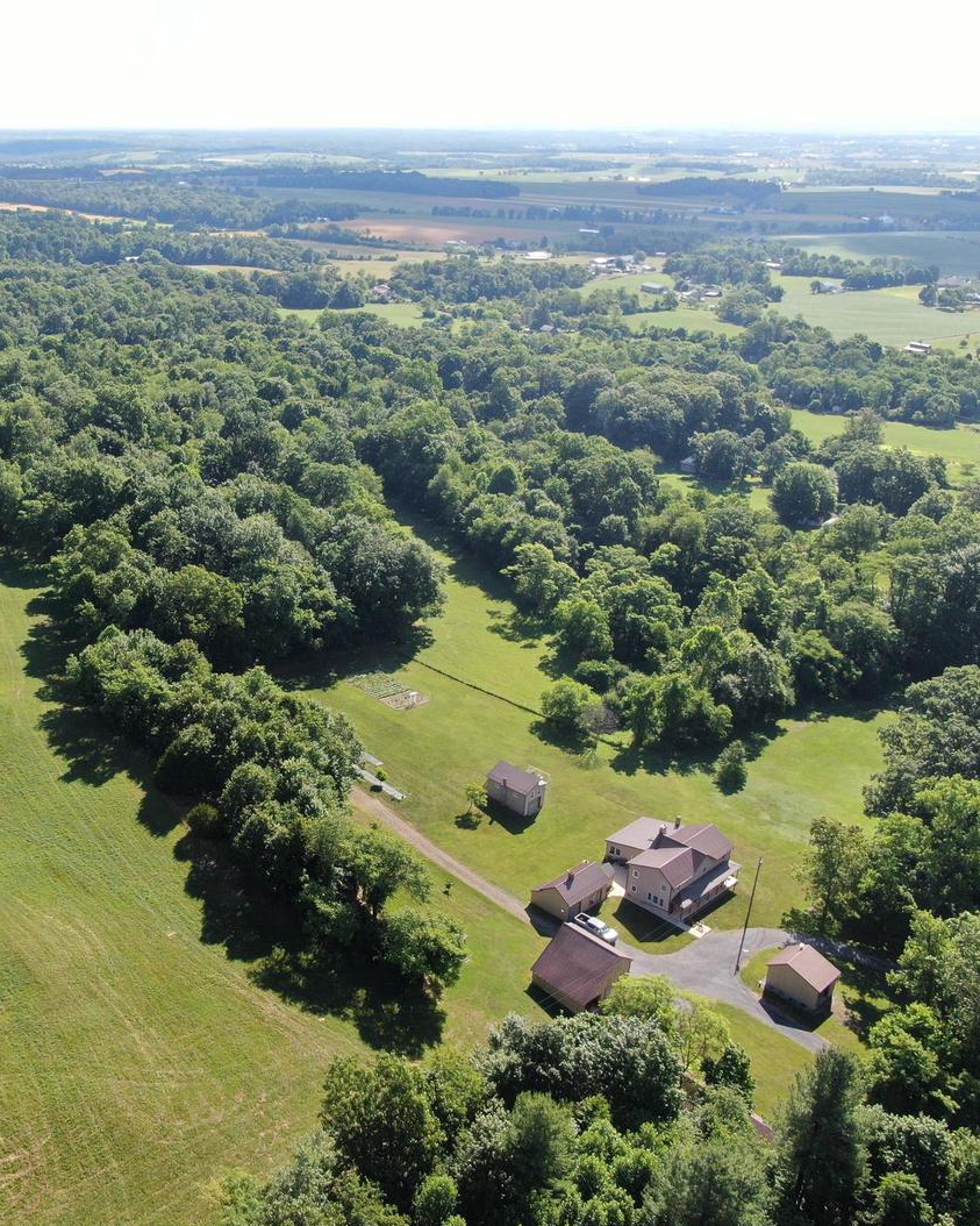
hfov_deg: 44.6
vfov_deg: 55.7
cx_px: 272
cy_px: 611
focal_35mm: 32
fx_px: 1160
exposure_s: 1/640
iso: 100
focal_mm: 4.39
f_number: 2.8
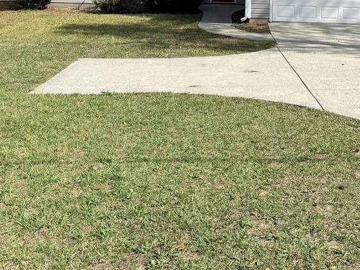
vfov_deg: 24.8
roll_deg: -1.5
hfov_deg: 34.5
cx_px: 246
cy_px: -24
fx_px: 572
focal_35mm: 55
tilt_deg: +0.7
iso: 80
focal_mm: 6.76
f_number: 1.78
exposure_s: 1/5319
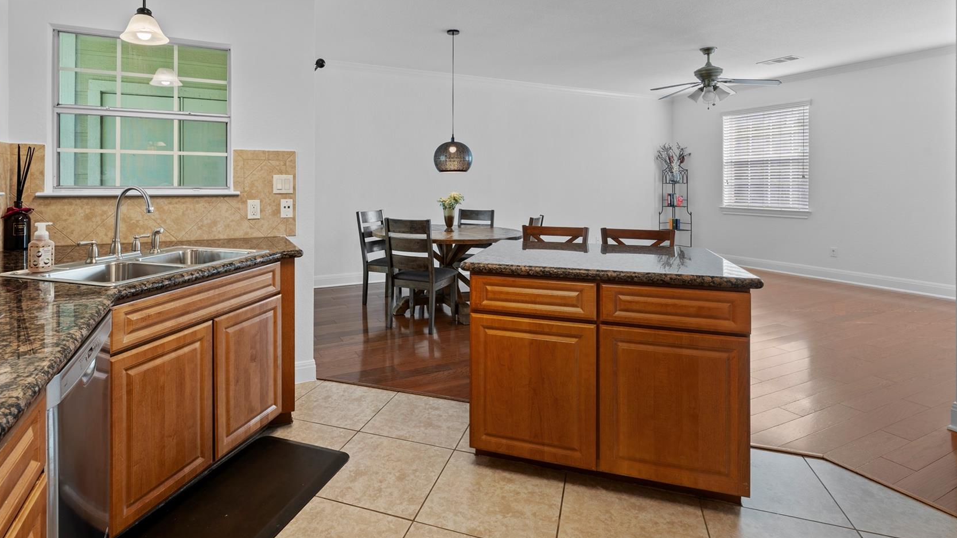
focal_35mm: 18
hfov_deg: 92.4
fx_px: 457
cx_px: 432
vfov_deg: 59.6
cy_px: 181
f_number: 8
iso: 125
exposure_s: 1/1.25
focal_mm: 14
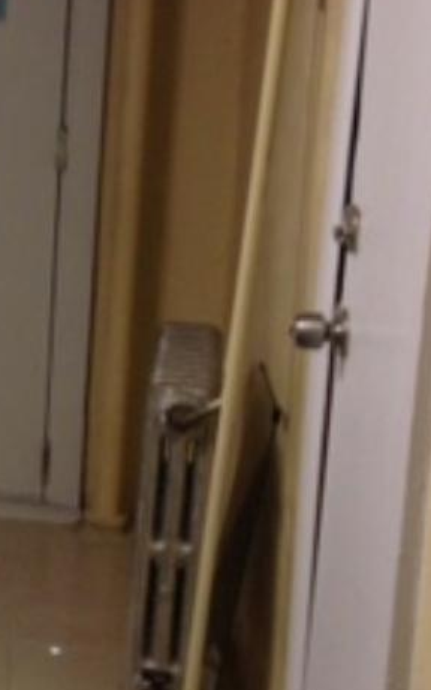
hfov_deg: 9.9
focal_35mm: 116
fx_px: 2181
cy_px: 311
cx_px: -593
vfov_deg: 18.0
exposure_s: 1/20
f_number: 2.4
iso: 80
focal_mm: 4.28
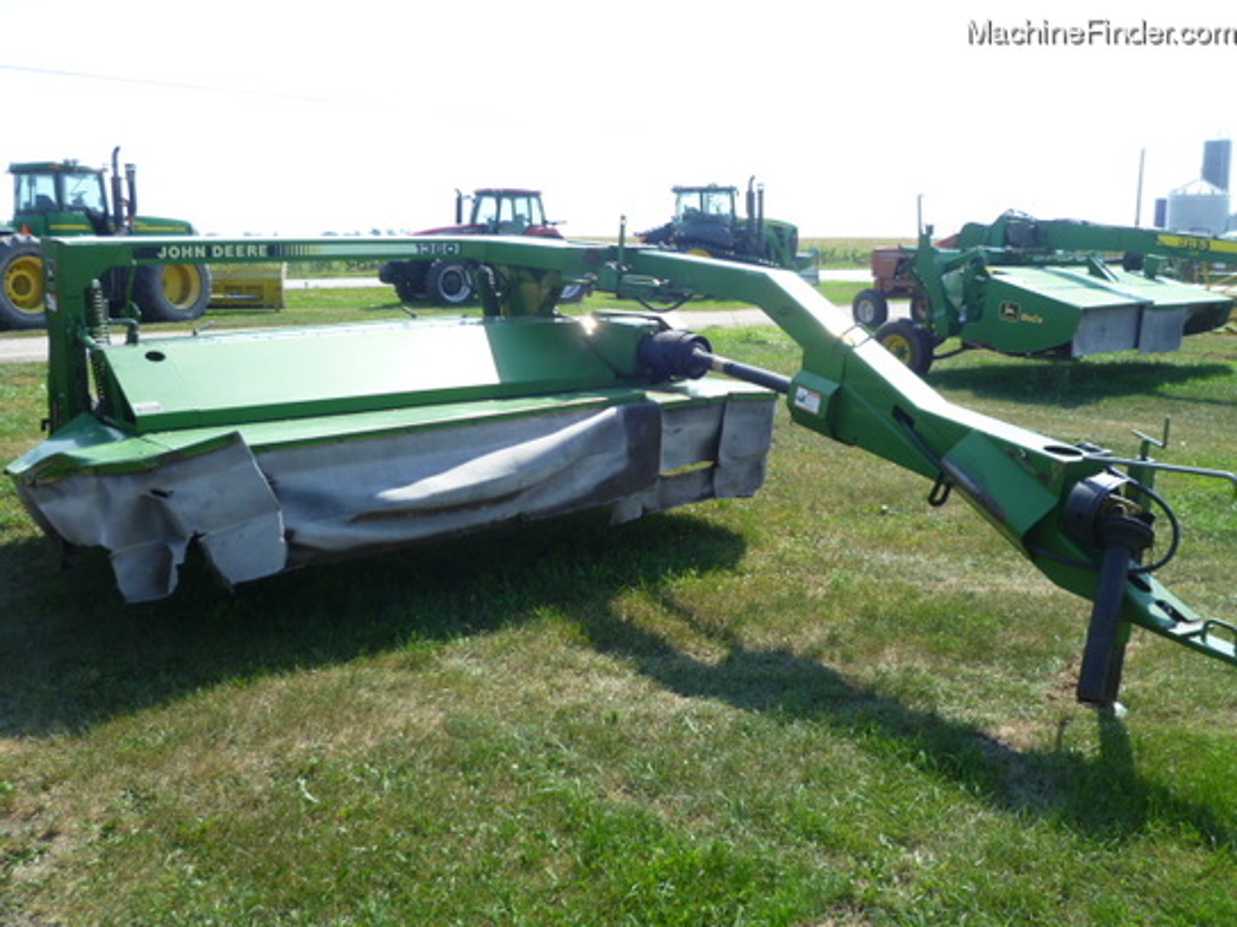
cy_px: 464
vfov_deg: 44.2
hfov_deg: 56.8
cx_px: 618
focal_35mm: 32
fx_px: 1144
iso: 80
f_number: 3
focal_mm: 5.7
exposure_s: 1/400
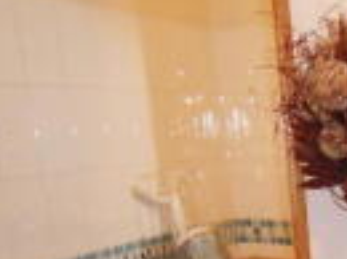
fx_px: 1081
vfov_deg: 11.9
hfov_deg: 17.0
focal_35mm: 108
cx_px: 471
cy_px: 551
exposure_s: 1/30
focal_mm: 4.2
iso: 200
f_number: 3.3
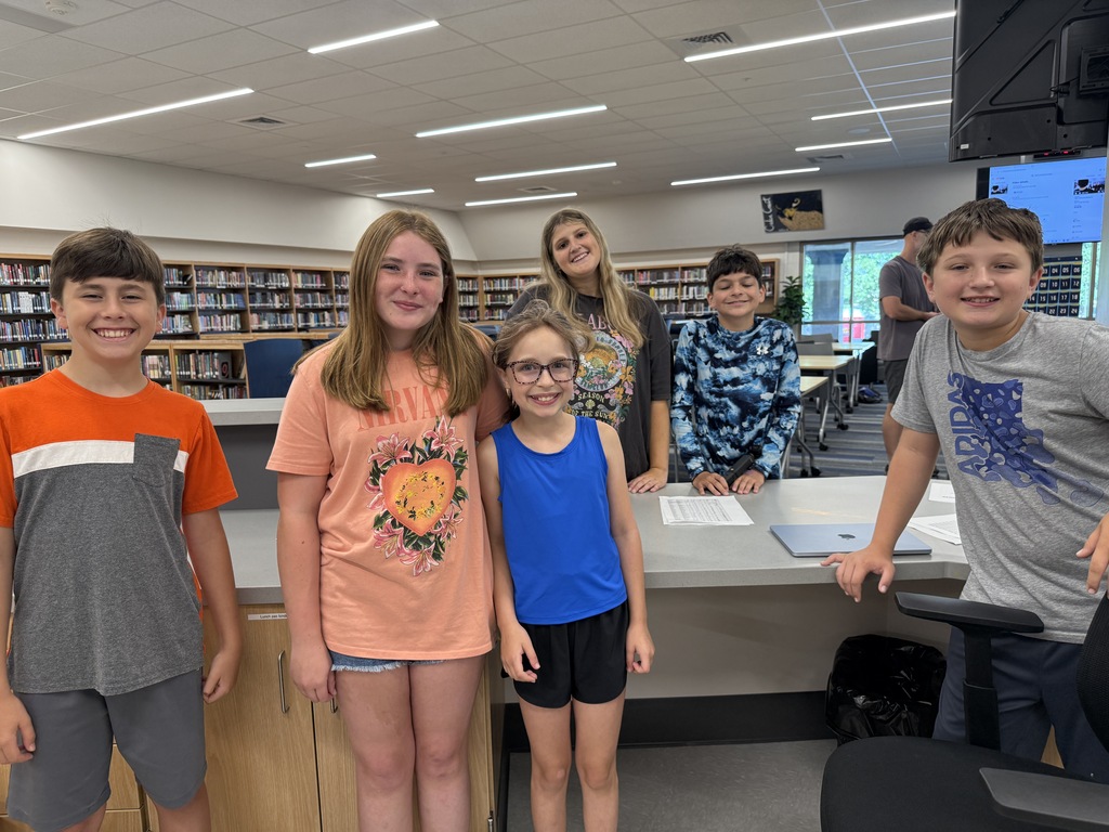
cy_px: 416
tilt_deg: -7.5
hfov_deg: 71.6
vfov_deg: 56.8
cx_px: 554
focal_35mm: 24
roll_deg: +1.2
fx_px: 769
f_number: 1.78
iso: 200
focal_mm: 6.76
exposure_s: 1/120
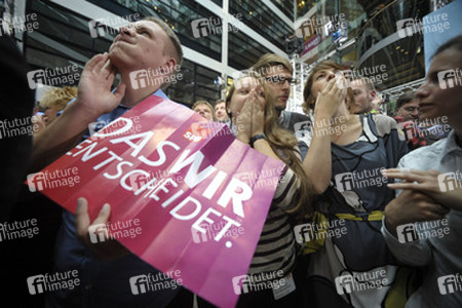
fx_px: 180
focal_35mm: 14
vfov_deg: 81.2
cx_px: 231
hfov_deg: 104.3
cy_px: 154
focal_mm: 14
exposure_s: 1/160
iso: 2000
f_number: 2.8
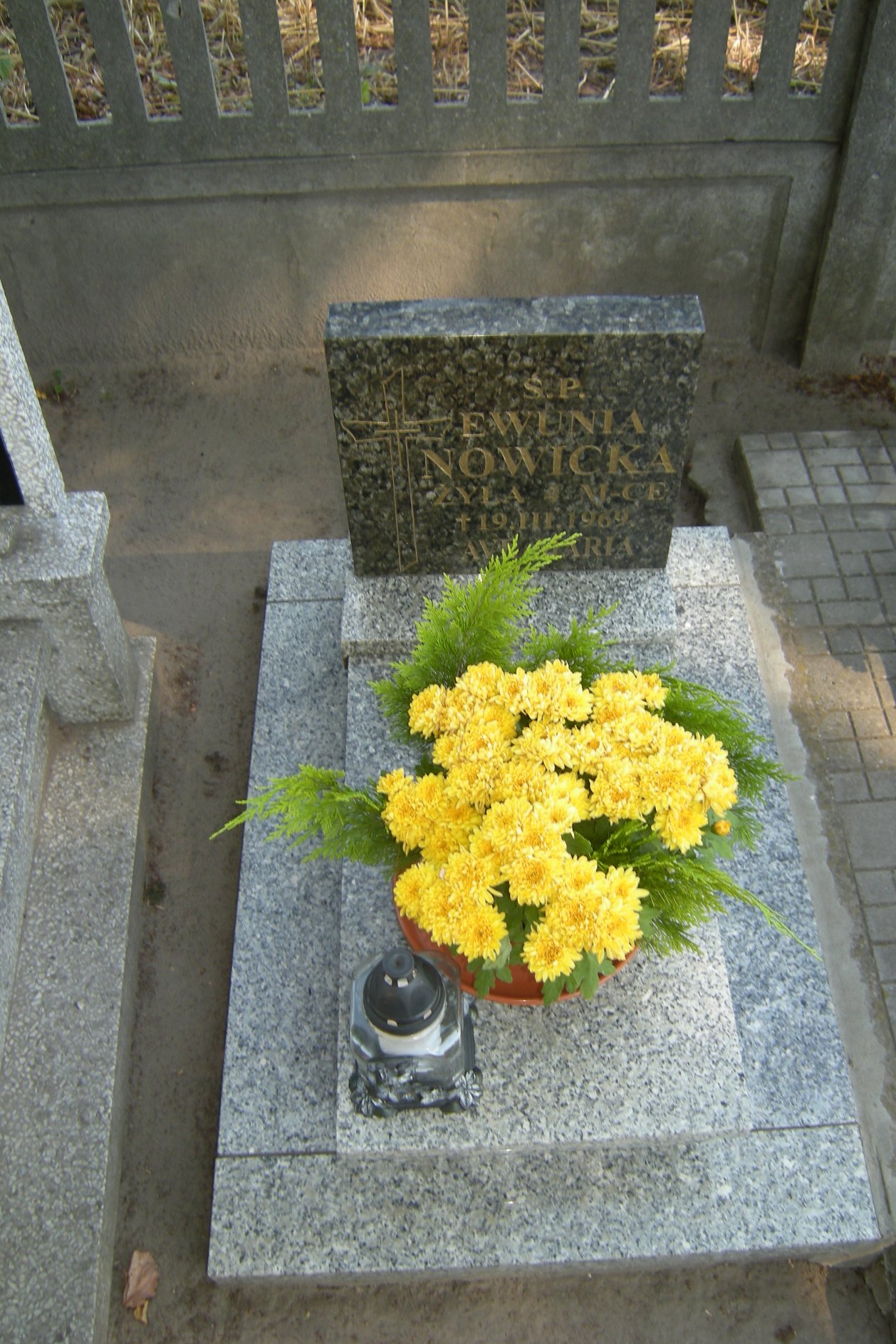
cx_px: 496
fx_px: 1120
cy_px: 655
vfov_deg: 61.9
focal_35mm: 30
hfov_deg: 43.5
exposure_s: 1/85.7
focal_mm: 4.7
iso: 64
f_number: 2.8
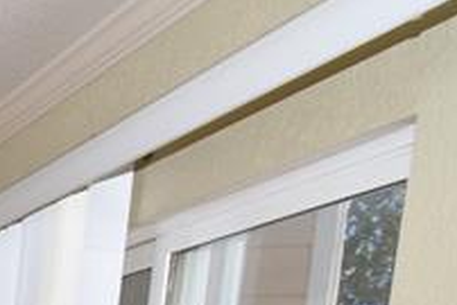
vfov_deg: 14.2
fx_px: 965
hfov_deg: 15.4
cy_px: 657
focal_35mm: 76
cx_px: -622
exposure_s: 1/200
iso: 100
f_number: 7.1
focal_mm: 10
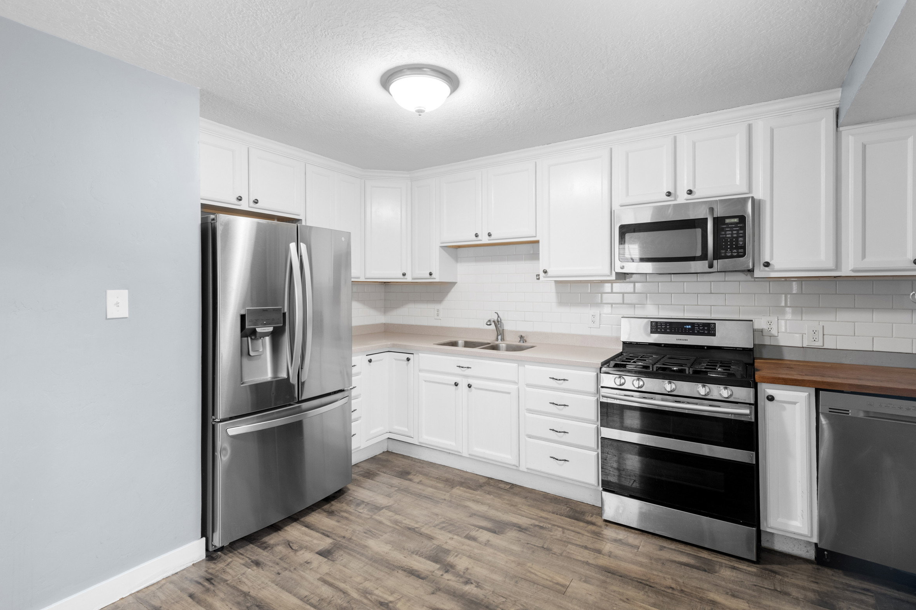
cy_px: 293
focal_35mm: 17
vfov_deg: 70.4
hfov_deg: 93.3
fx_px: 432
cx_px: 452
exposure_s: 1/1.67
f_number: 9
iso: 400
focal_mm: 16
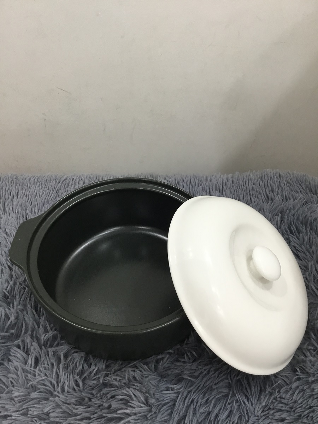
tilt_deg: -45.6
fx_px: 380
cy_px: 212
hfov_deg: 45.4
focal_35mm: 31
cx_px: 159
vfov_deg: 58.4
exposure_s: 1/33
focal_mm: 3.3
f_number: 2.4
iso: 80
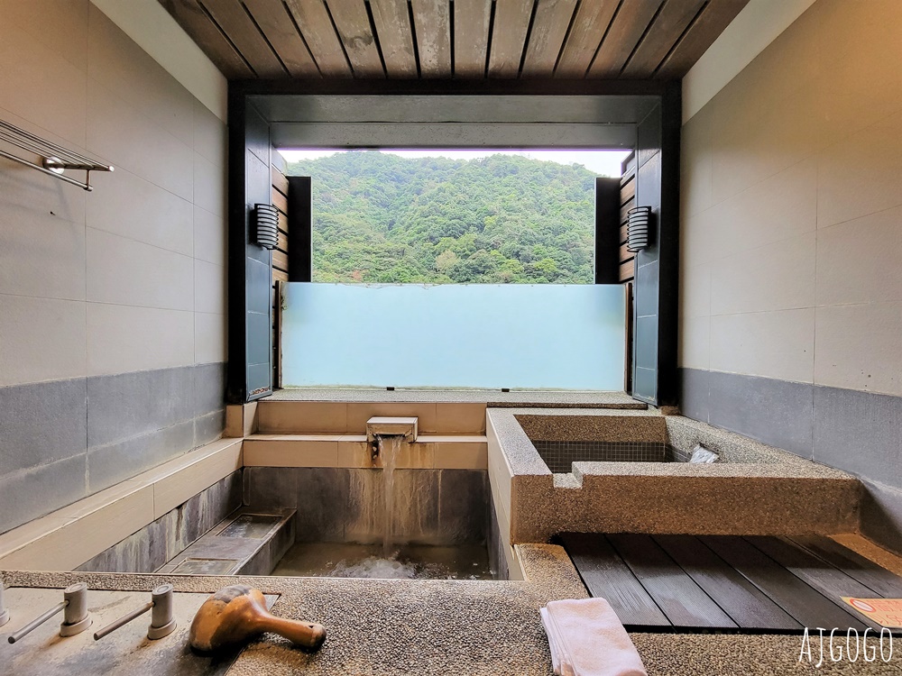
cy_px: 338
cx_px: 451
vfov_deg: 89.9
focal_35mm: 13
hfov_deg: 106.2
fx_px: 339
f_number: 2.2
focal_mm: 2.2
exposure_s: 1/59
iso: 200
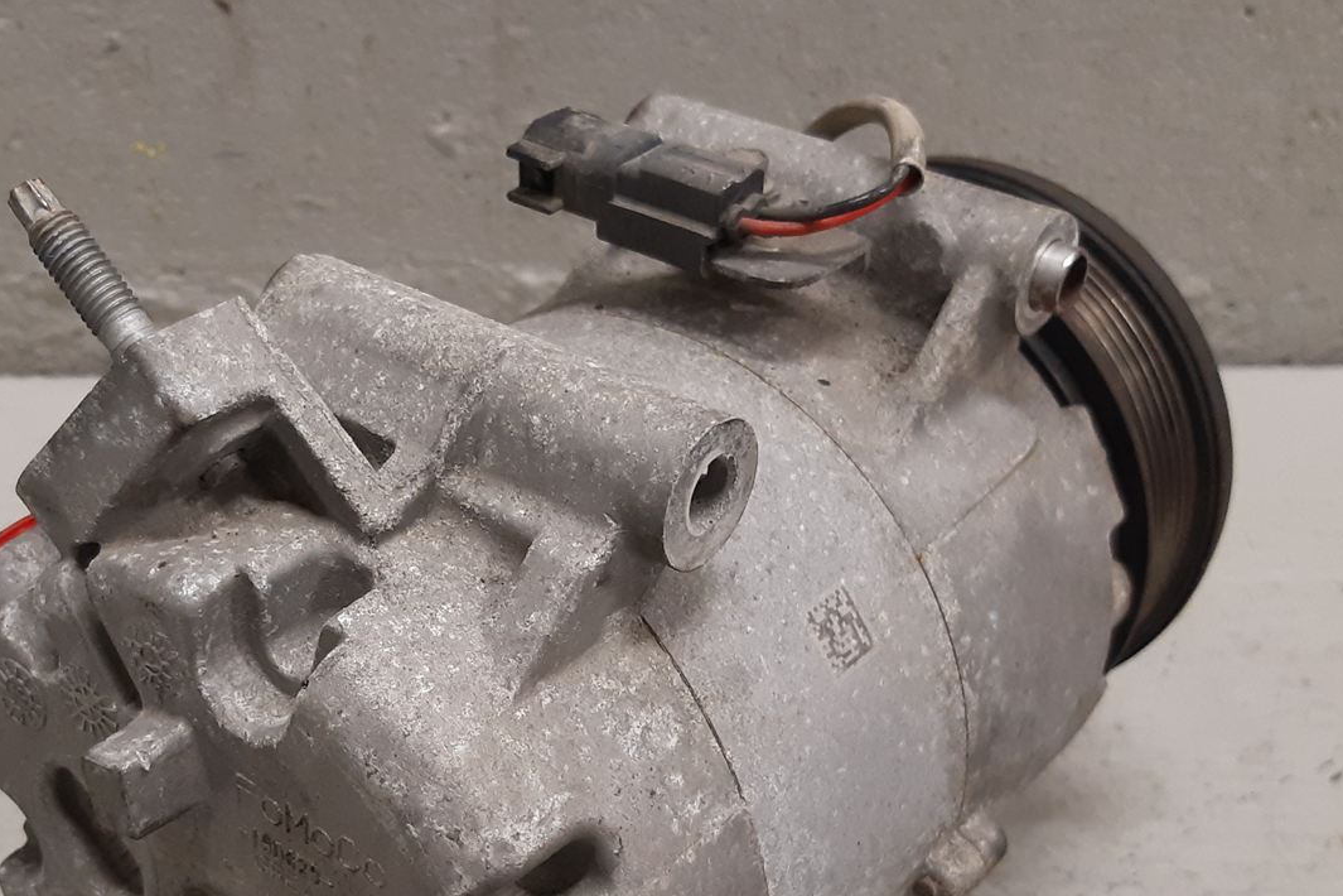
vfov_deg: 25.8
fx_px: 1940
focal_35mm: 52
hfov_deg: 37.9
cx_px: 480
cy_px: 644
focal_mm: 3.93
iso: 160
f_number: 1.7
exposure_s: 1/50
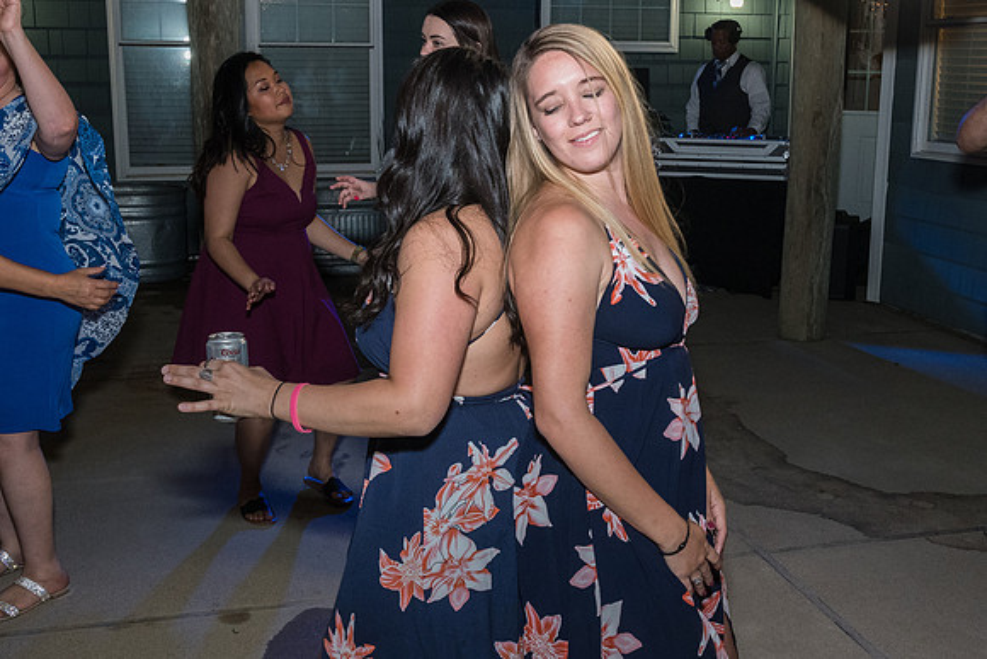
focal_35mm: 41
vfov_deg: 32.3
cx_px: 520
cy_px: 312
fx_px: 1137
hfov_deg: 46.9
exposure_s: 1/80
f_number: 6.3
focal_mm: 20
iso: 2000
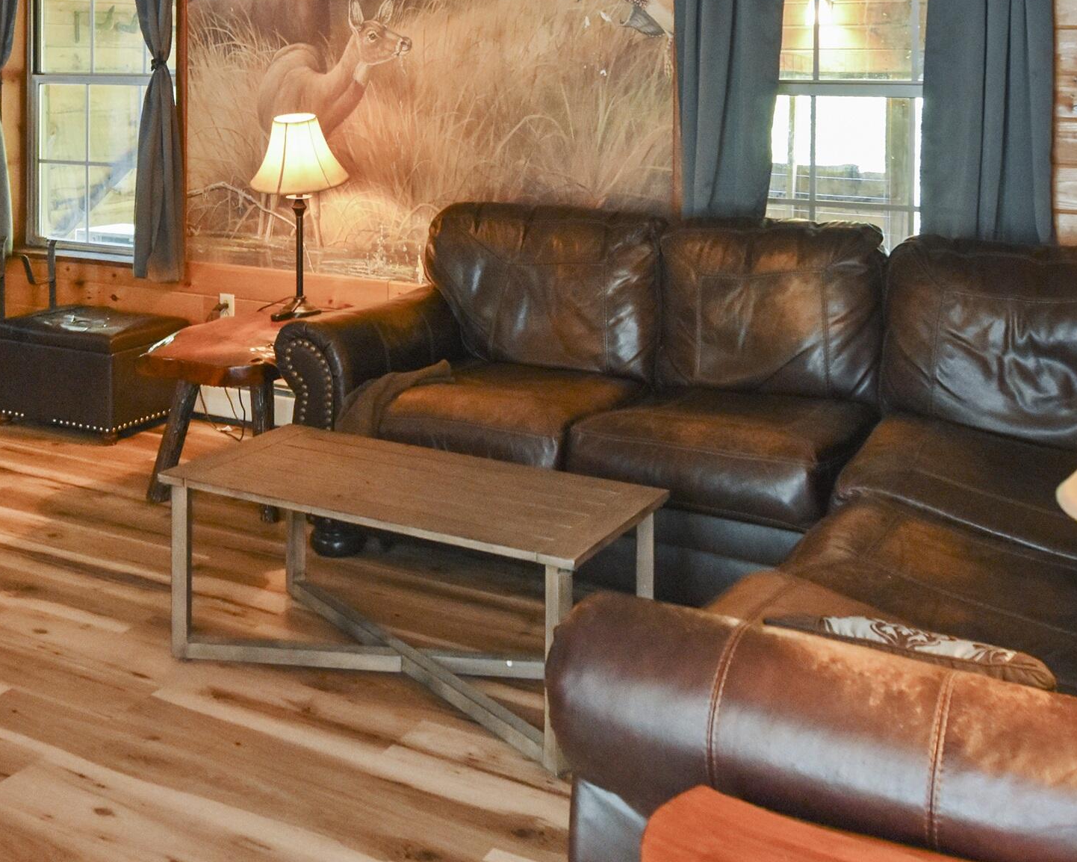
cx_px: 376
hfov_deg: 44.3
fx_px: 1307
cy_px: 127
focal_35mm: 41
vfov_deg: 34.9
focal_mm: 14
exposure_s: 1/60
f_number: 4
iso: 1800
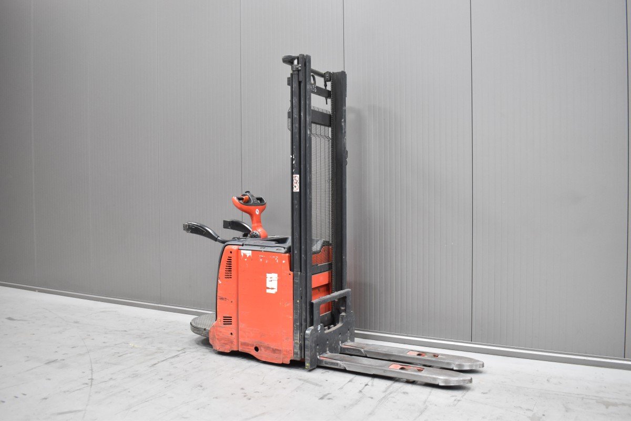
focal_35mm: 30
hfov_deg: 61.9
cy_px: 210
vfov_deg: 43.6
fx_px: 526
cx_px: 316
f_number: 4.5
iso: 1600
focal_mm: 20
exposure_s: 1/40
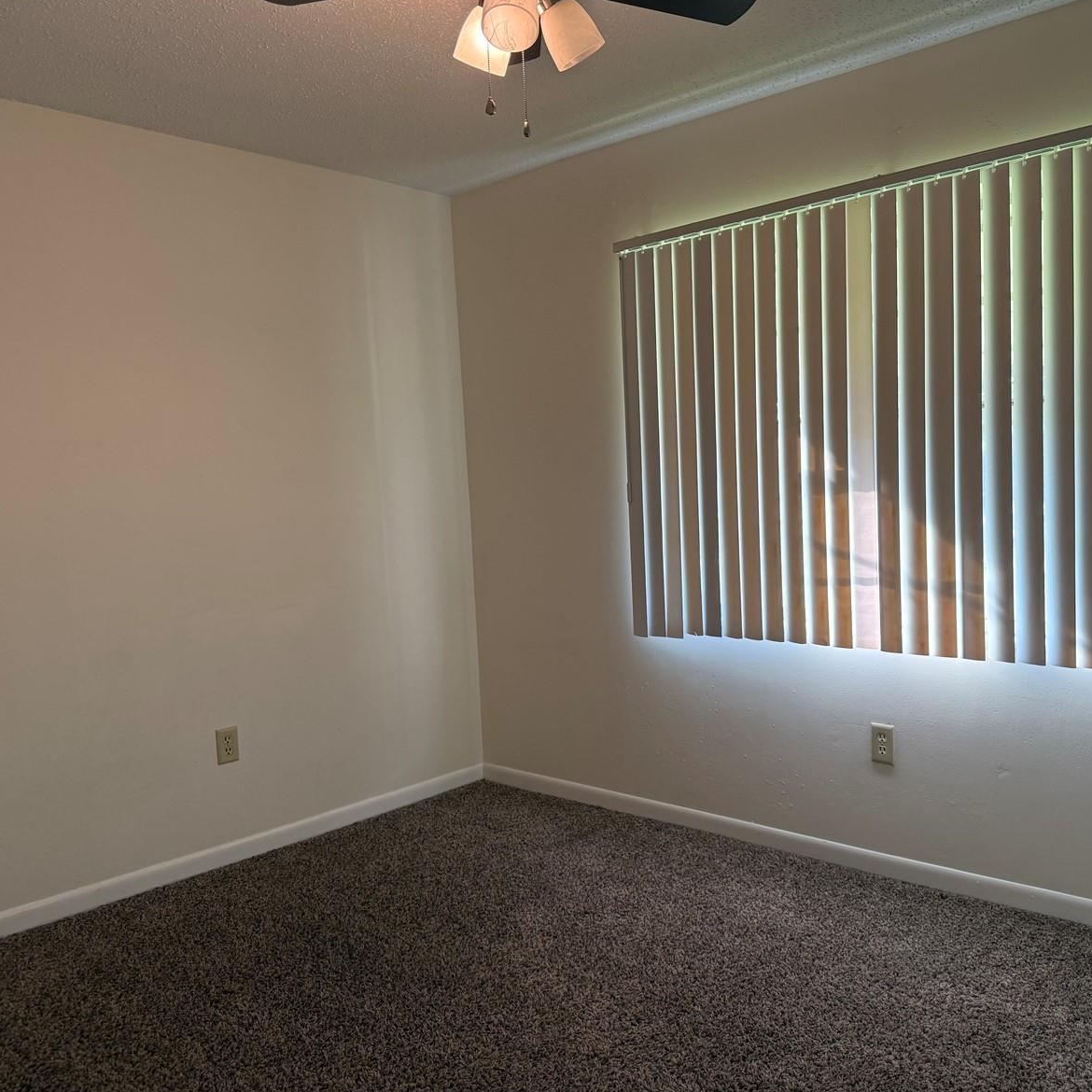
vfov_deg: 55.6
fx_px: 1035
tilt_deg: -4.2
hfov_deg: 55.4
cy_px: 553
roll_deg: +3.3
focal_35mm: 29
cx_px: 625
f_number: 1.78
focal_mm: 6.76
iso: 160
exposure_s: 1/120
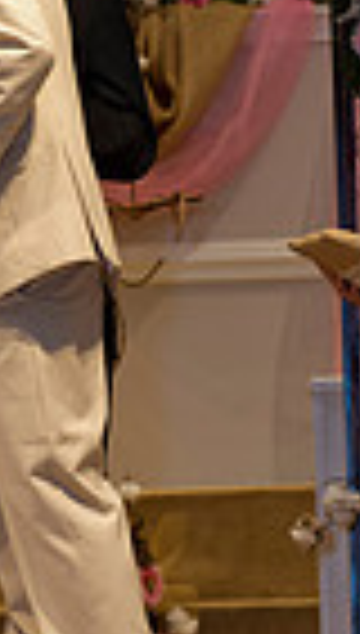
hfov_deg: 5.2
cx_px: -29
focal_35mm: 233
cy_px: 400
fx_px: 3928
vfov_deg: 9.2
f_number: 4
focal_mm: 70
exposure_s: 1/125
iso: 1600
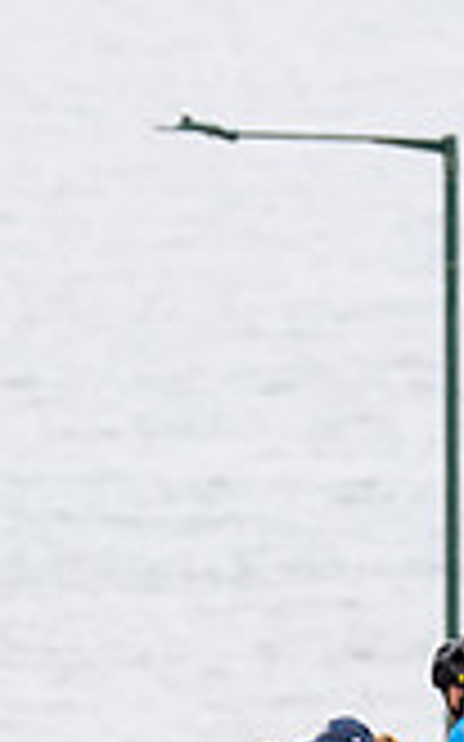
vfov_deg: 2.4
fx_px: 17496
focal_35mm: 864
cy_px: 639
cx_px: 98
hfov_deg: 1.5
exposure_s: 1/1000
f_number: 3.5
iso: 320
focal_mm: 194
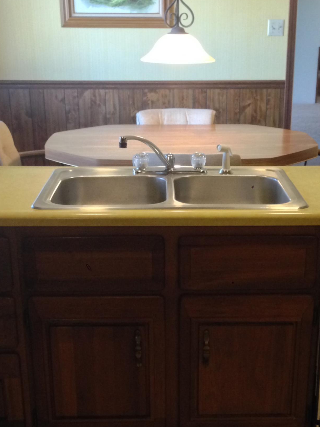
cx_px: 191
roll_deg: +0.4
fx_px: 752
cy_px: 289
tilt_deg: -23.2
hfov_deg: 24.0
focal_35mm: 61
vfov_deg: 31.4
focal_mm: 4.12
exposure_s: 1/17
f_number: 2.4
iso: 320
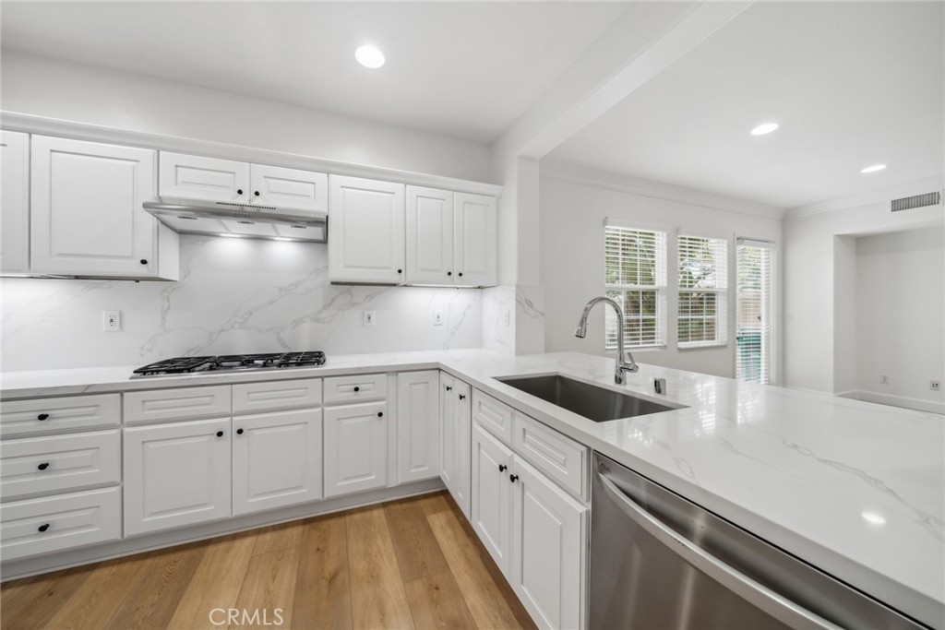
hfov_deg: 112.6
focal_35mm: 12
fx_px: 315
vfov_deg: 90.0
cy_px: 315
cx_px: 472
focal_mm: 12
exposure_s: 1/30
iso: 400
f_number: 8
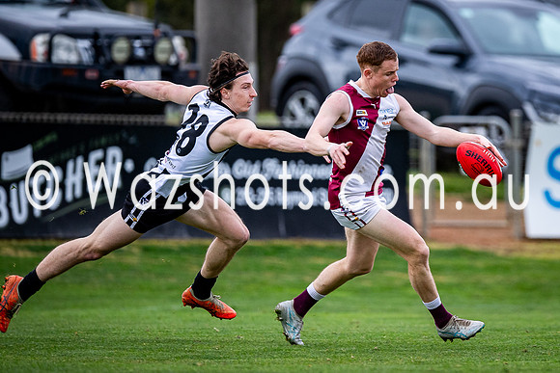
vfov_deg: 1.7
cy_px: 119
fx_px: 12898
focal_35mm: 829
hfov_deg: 2.5
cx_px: 458
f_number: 4
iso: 720
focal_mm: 500
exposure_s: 1/1600
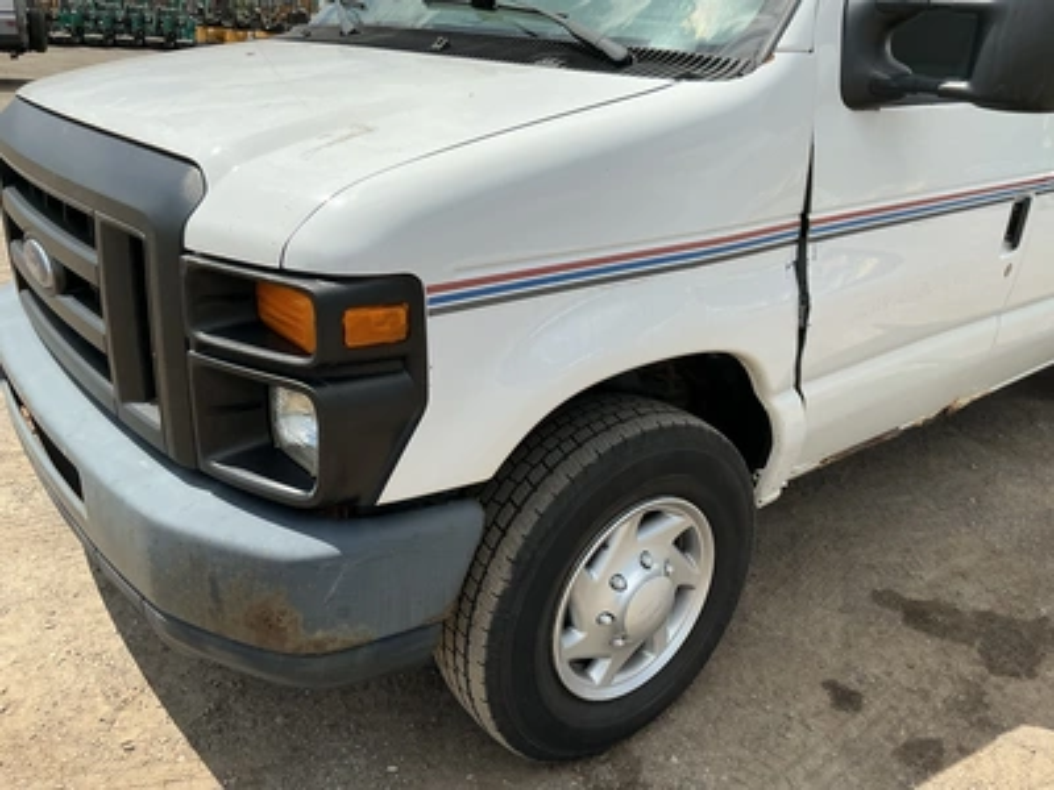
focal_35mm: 28
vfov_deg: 49.7
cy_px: 395
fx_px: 853
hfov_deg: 63.4
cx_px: 527
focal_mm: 3
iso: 25
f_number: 1.8
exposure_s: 1/1912
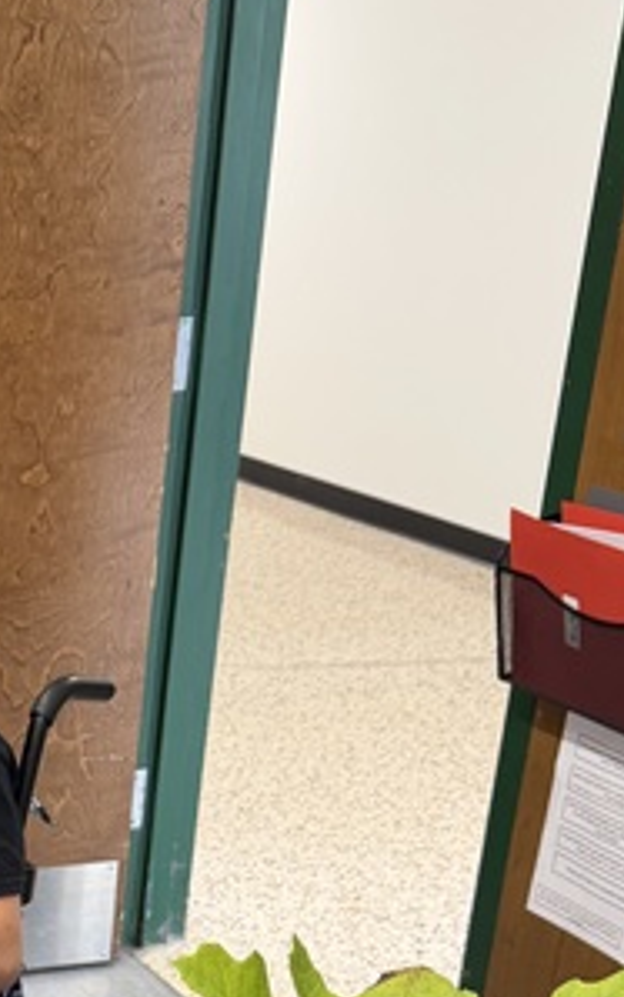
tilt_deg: -24.1
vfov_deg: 28.9
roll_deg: +0.6
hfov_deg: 17.5
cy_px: 914
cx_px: -277
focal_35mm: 68
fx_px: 1849
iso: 160
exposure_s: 1/60
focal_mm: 6.76
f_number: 1.78
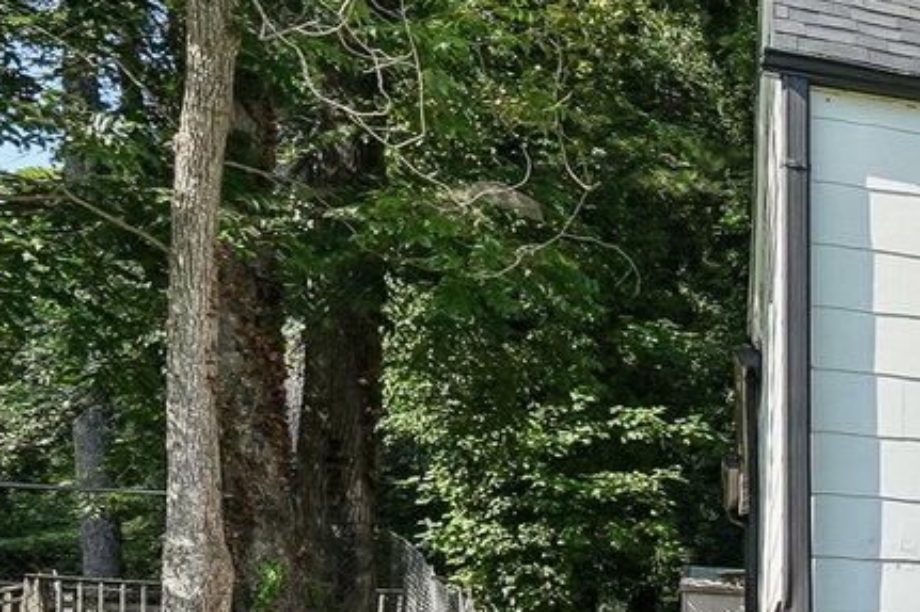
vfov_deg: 16.6
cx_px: 1780
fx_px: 2002
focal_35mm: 78
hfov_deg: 18.4
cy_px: 767
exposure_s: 1/800
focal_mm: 16.5
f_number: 8
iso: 800
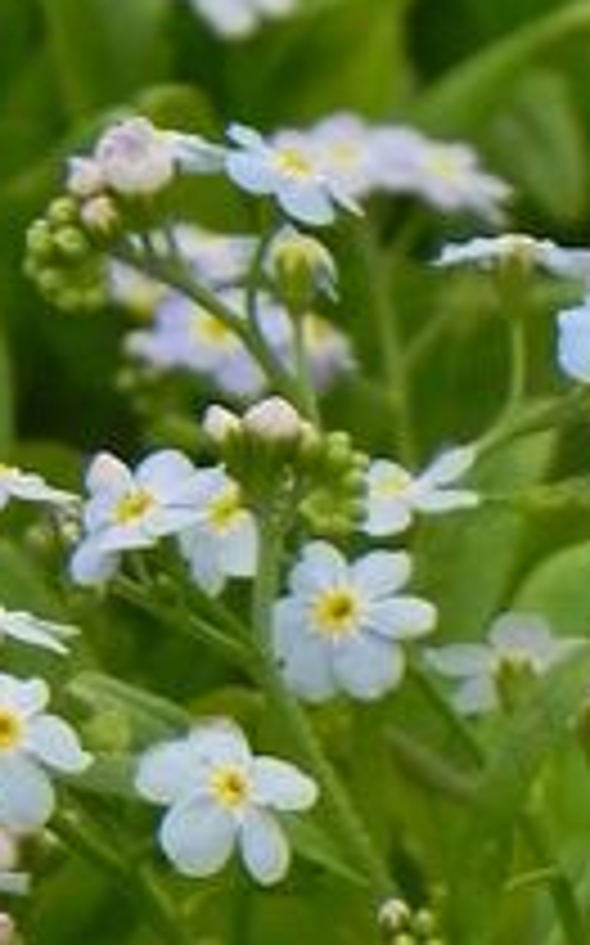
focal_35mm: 521
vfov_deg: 4.0
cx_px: 1216
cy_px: 1040
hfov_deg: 2.5
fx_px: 13422
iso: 160
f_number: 5
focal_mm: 23
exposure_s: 1/500
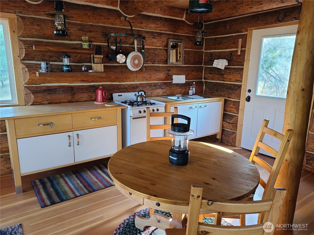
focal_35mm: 26
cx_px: 157
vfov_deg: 53.1
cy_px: 118
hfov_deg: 67.3
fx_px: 236
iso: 200
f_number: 1.8
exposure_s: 1/60
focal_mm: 5.4
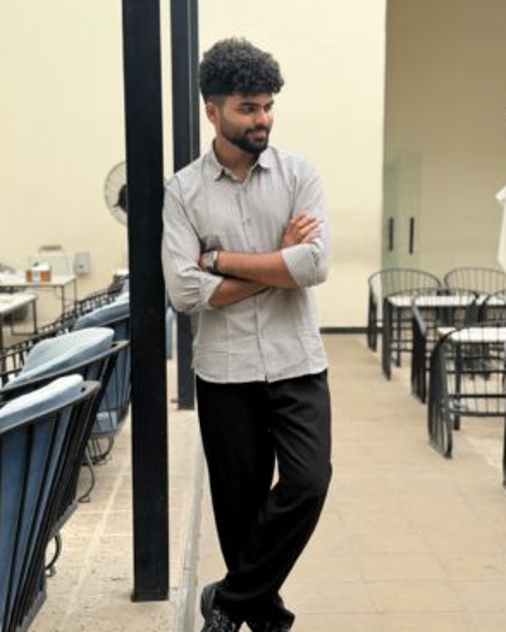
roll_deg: -0.5
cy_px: 341
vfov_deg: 36.6
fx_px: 954
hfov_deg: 29.7
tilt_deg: -7.8
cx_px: 253
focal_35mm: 51
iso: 64
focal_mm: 6.76
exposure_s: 1/1403
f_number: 1.78
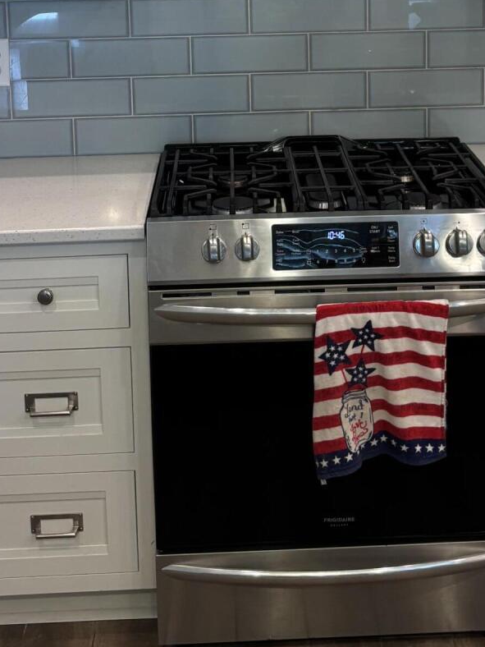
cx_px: 294
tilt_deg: -8.3
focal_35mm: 66
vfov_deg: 28.1
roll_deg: +0.0
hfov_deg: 22.2
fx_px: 1233
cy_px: 43
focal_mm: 5.96
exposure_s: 1/120
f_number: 1.6
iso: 100
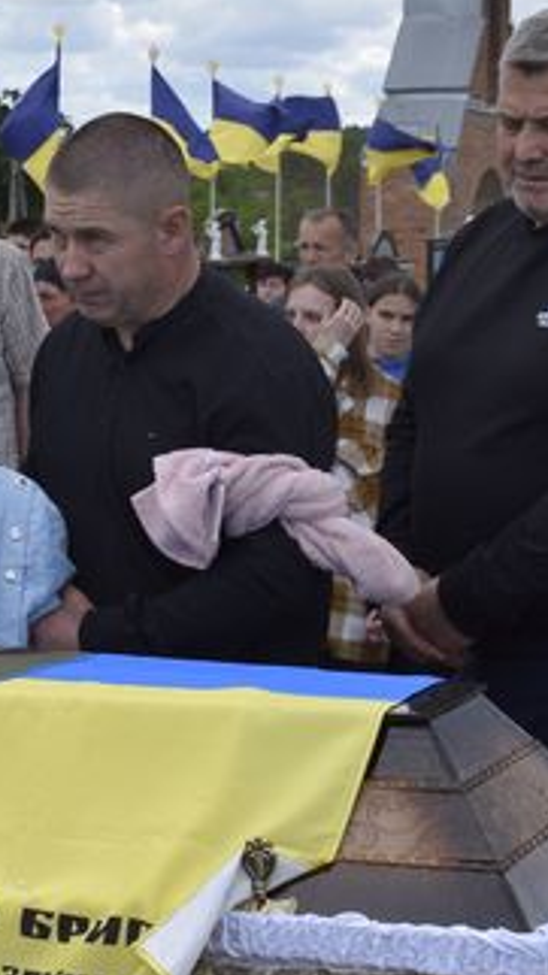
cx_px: -97
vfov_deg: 19.5
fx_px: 2843
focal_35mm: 110
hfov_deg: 10.8
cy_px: 431
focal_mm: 30
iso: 200
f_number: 9
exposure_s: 1/320
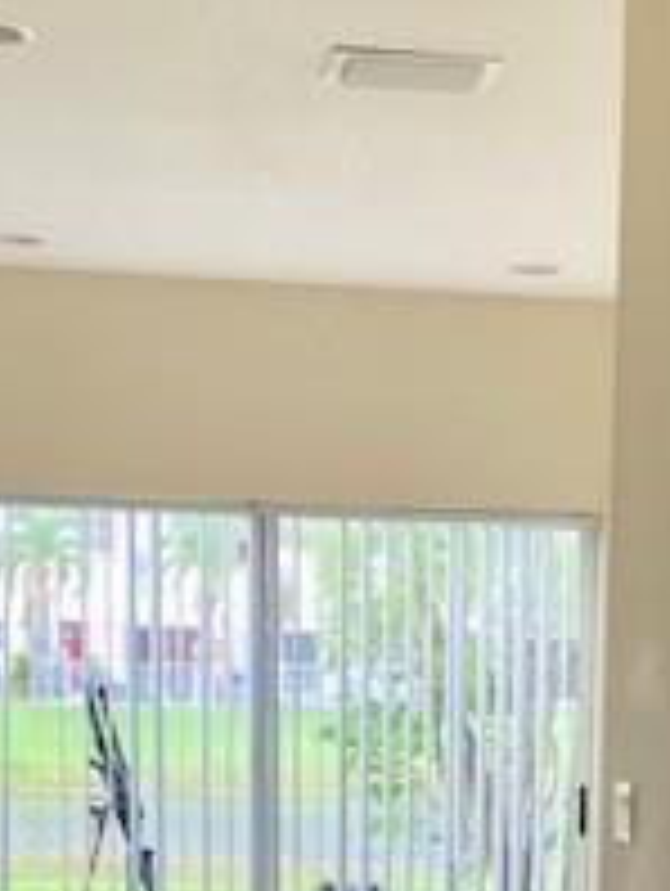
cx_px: 558
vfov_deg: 21.6
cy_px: 1071
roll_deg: -2.2
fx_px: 2163
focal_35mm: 84
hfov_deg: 17.4
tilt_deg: -10.3
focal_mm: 4.25
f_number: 1.8
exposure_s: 1/121
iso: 80
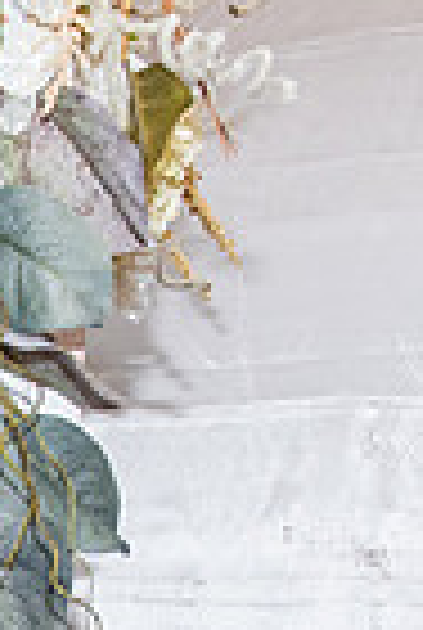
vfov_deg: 14.7
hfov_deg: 9.2
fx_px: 2350
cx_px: -591
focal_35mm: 134
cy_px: 804
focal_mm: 29
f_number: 4.5
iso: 1600
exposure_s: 1/125
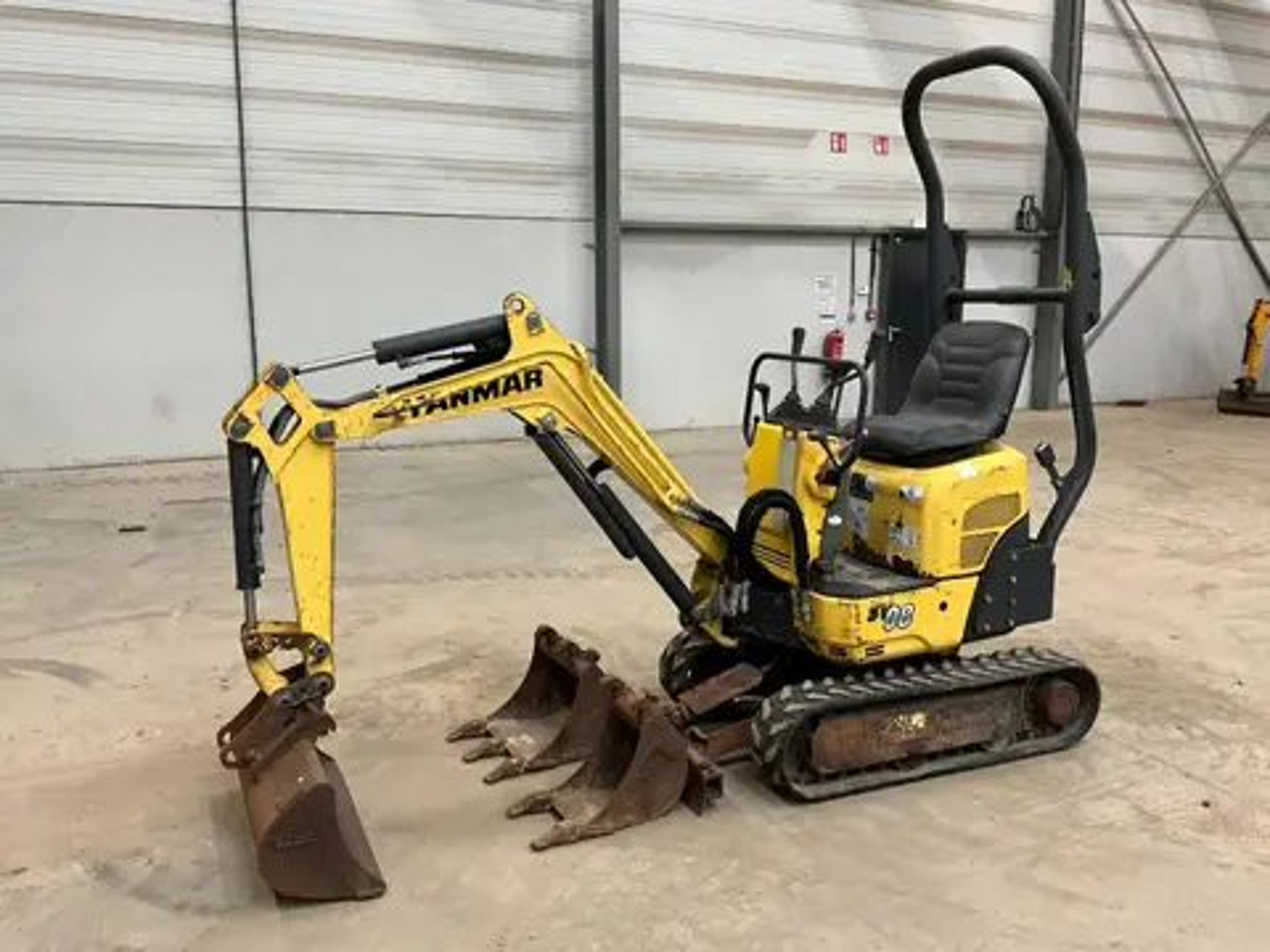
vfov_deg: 48.2
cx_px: 635
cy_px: 476
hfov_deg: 61.7
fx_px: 1064
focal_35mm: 29
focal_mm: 3
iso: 160
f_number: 1.8
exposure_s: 1/60
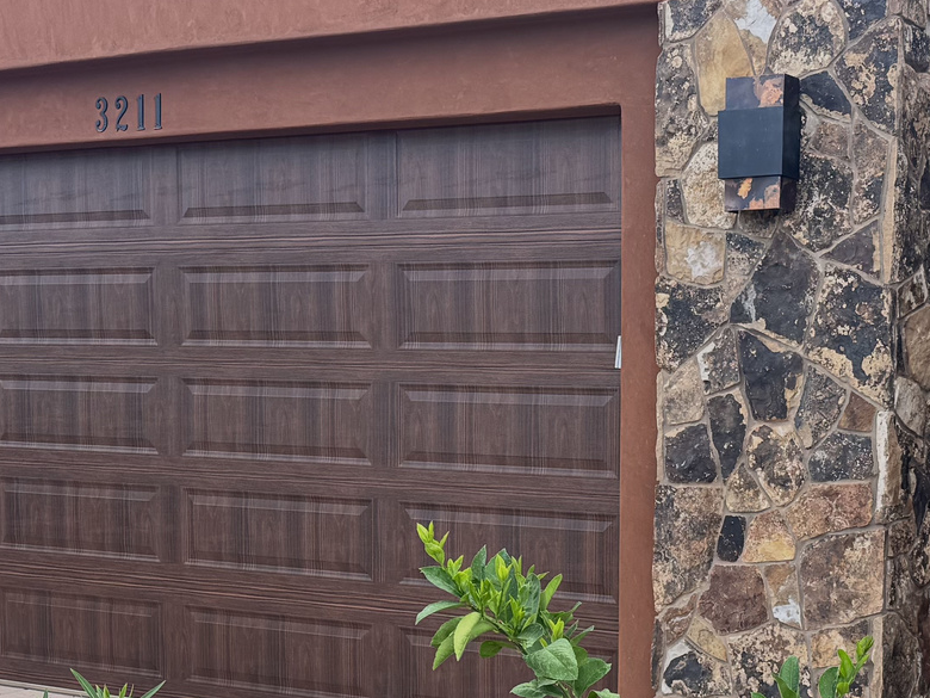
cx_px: 733
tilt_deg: -5.6
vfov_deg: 23.1
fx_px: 1693
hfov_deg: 30.1
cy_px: 521
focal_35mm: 63
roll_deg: -0.9
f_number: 1.78
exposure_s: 1/765
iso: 80
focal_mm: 6.76
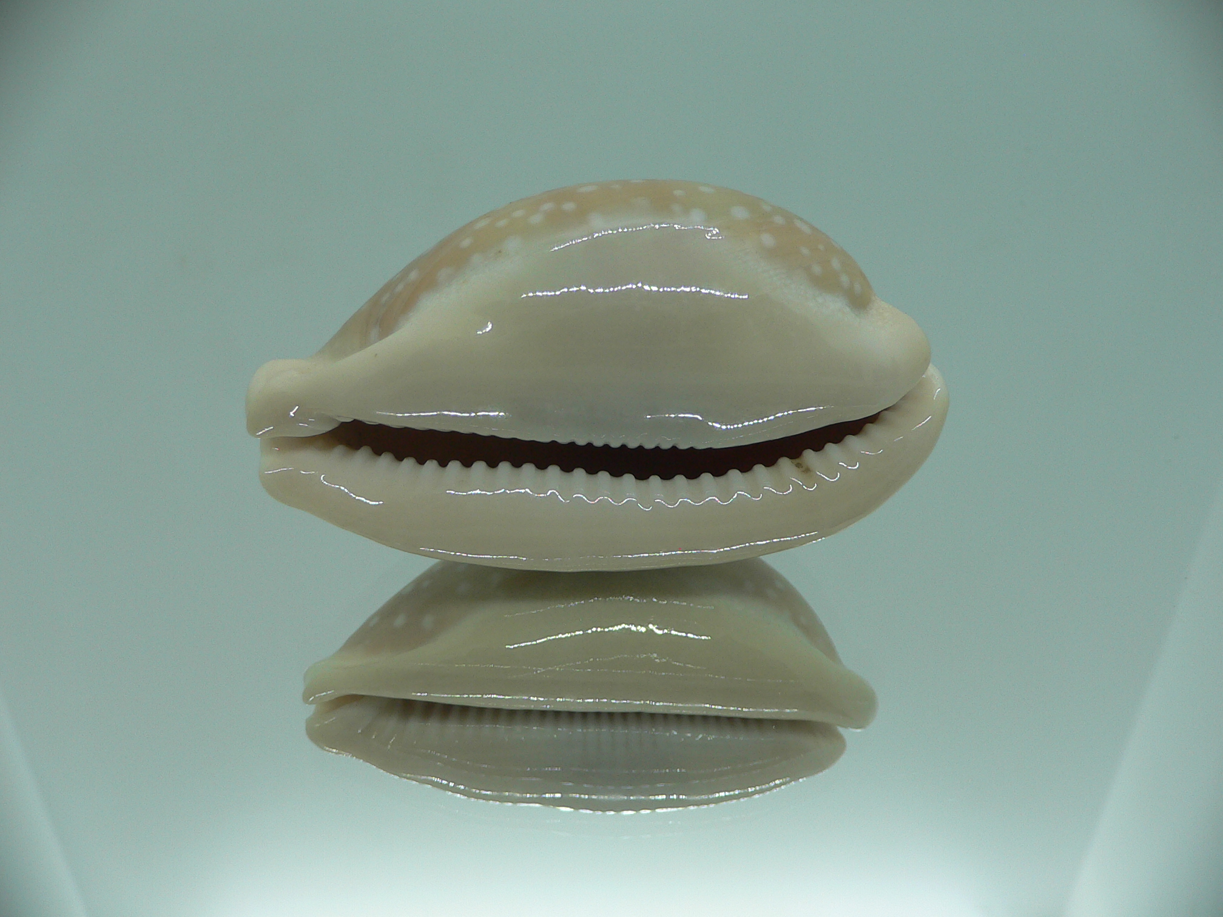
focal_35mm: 35
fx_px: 1237
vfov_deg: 40.7
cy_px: 458
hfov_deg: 52.6
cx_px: 612
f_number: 2.8
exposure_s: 1/60
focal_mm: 4.6
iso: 80
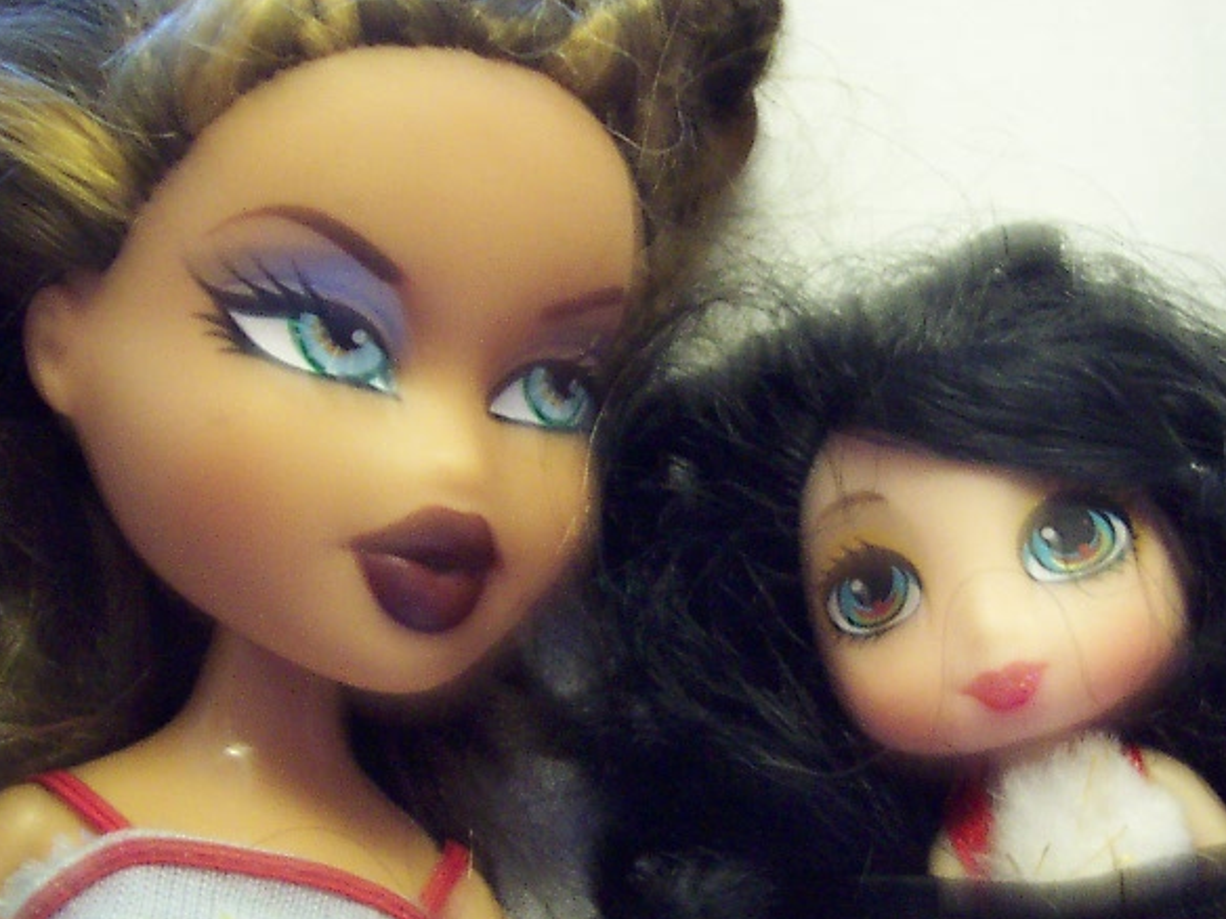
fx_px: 2692
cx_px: 907
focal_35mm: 76
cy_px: 598
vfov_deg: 19.3
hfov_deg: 25.4
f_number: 2.8
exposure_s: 1/8
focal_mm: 5.6
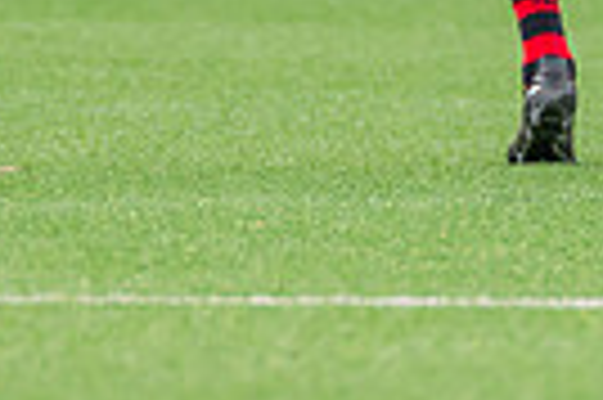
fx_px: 39047
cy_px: -481
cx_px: 634
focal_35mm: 2334
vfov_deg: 0.6
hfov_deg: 0.9
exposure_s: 1/1250
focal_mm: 420
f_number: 5.6
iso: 800
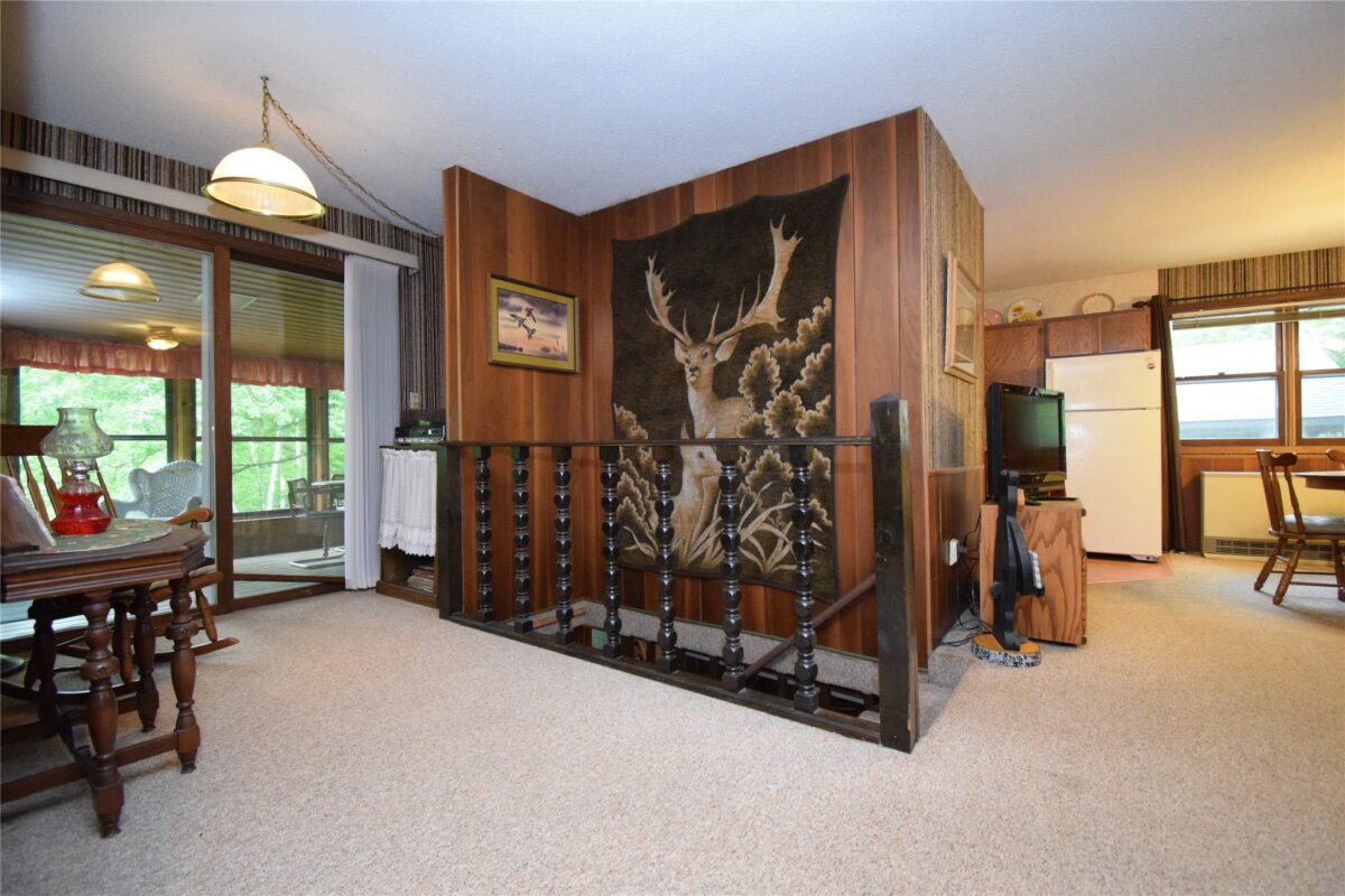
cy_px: 448
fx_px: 560
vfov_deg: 77.3
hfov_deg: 100.4
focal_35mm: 15
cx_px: 672
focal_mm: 10
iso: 3600
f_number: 4.5
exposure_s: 1/60
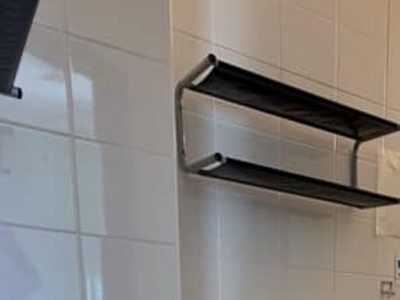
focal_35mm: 48
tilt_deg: -10.4
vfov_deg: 24.9
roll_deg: -3.6
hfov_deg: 33.5
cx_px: 460
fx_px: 554
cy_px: 421
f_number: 2.2
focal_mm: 2.22
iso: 250
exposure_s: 1/50
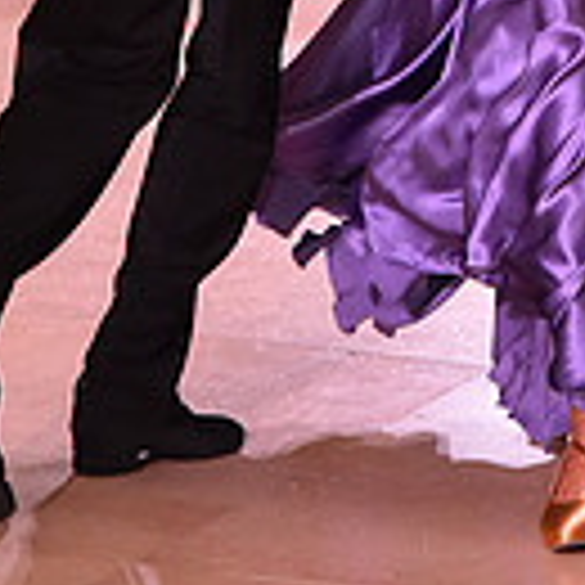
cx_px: 587
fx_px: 6157
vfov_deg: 5.3
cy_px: -518
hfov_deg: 5.4
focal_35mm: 322
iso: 2500
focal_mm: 85
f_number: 6.3
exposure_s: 1/320
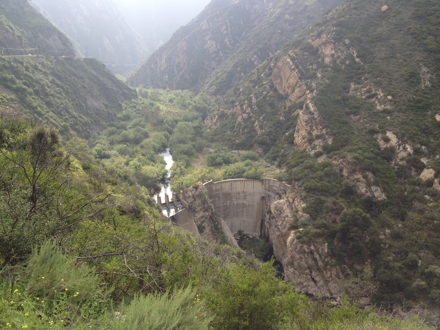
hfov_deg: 52.6
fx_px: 445
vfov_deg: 40.7
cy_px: 165
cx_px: 220
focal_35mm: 35
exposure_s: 1/635
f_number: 2.4
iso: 64
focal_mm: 4.28
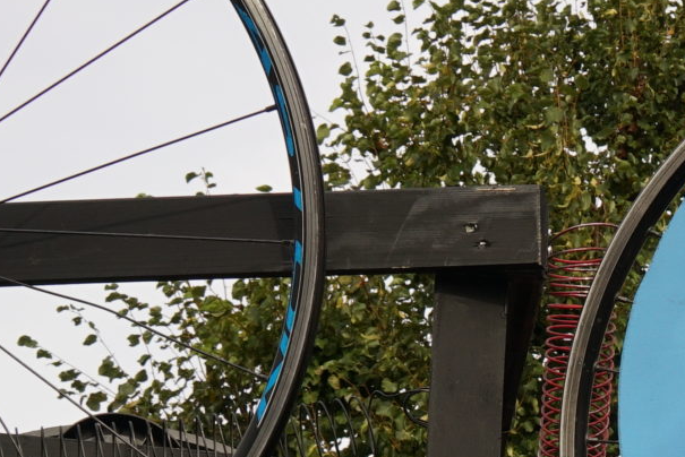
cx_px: 931
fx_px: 2113
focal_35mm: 111
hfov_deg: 17.1
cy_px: 701
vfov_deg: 11.8
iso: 400
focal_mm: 35
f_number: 16
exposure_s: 1/160
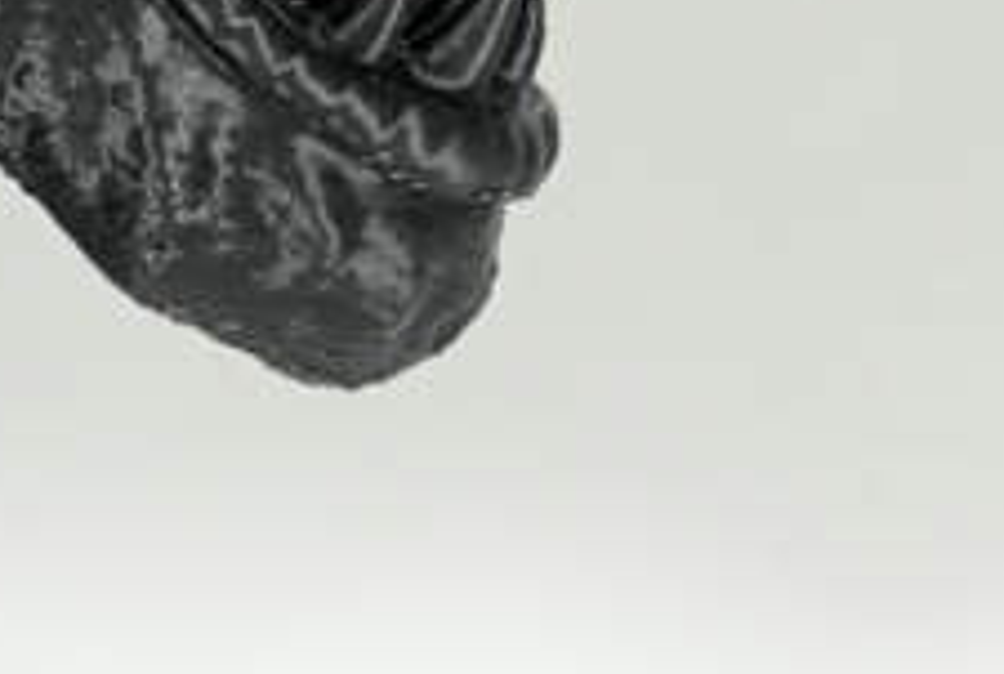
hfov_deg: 9.0
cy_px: -478
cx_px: -959
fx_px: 6008
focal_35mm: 215
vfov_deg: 6.3
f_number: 3.2
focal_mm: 11.81
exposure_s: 1/80
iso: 125
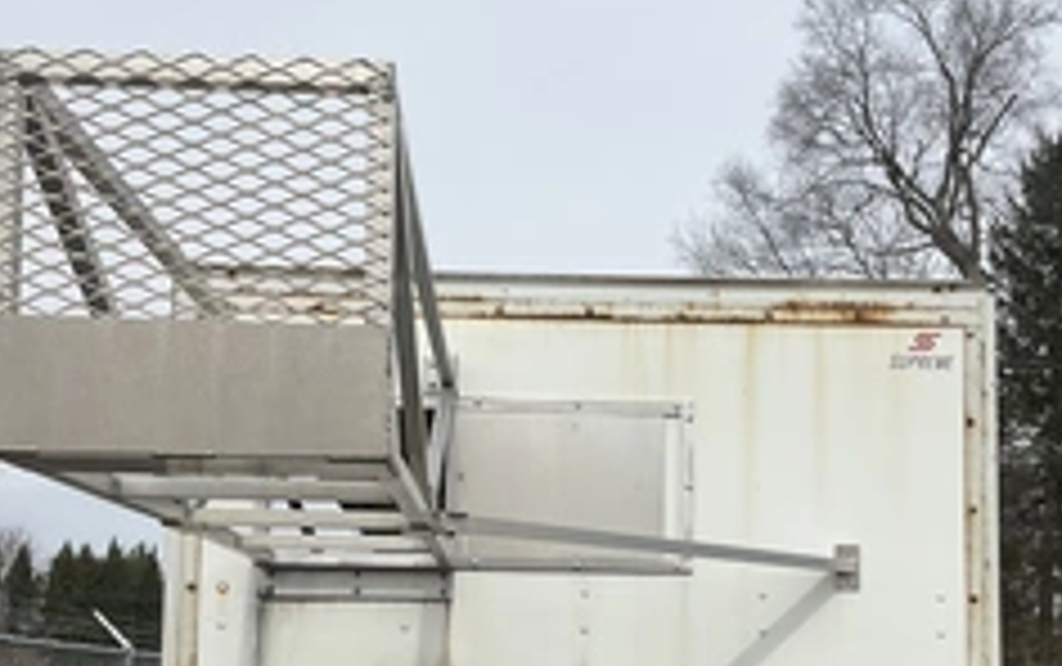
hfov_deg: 38.8
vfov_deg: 24.4
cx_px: 567
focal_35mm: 52
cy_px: 572
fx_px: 1506
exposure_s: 1/3125
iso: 25
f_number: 1.8
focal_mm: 3
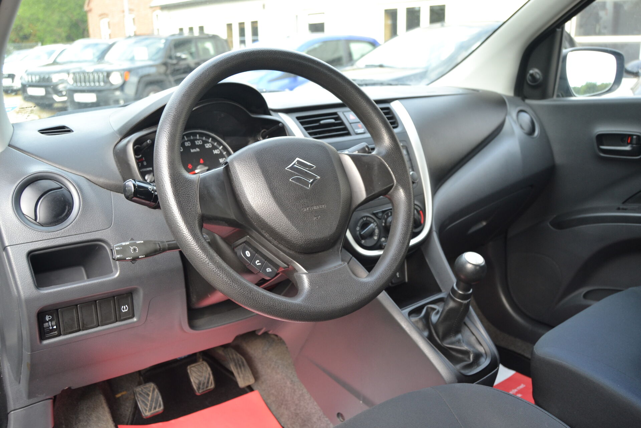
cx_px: 320
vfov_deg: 40.0
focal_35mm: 33
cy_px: 214
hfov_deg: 57.2
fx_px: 588
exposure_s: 1/100
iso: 400
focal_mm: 22
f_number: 5
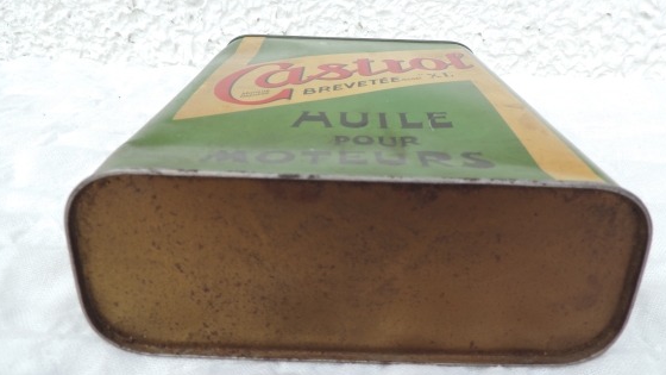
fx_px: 494
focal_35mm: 28
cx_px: 332
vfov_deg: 41.3
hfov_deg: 67.9
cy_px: 151
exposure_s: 1/640
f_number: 3
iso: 80
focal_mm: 4.3
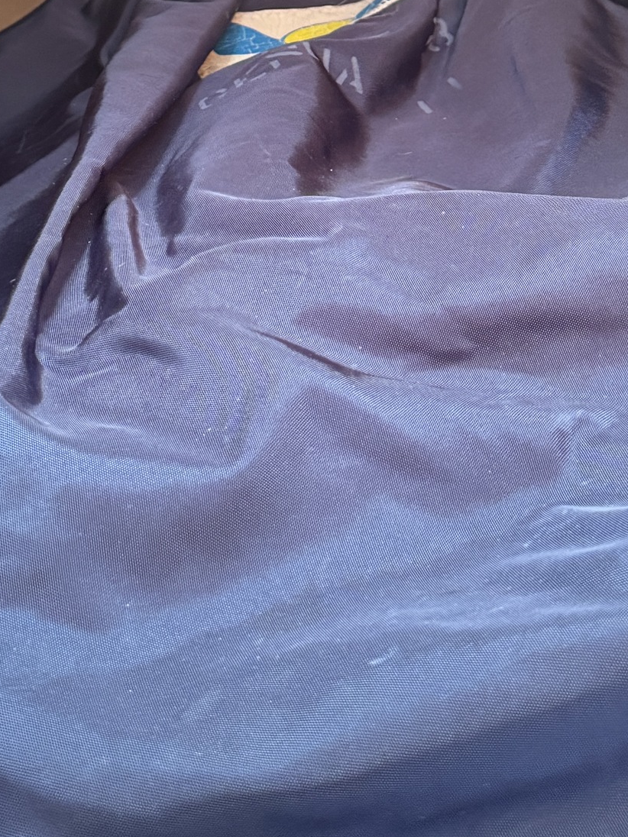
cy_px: -67
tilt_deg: -13.4
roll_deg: -1.6
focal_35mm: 73
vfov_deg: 24.9
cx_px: 216
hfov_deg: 20.1
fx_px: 1766
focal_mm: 6.76
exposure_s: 1/60
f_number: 1.78
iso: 800
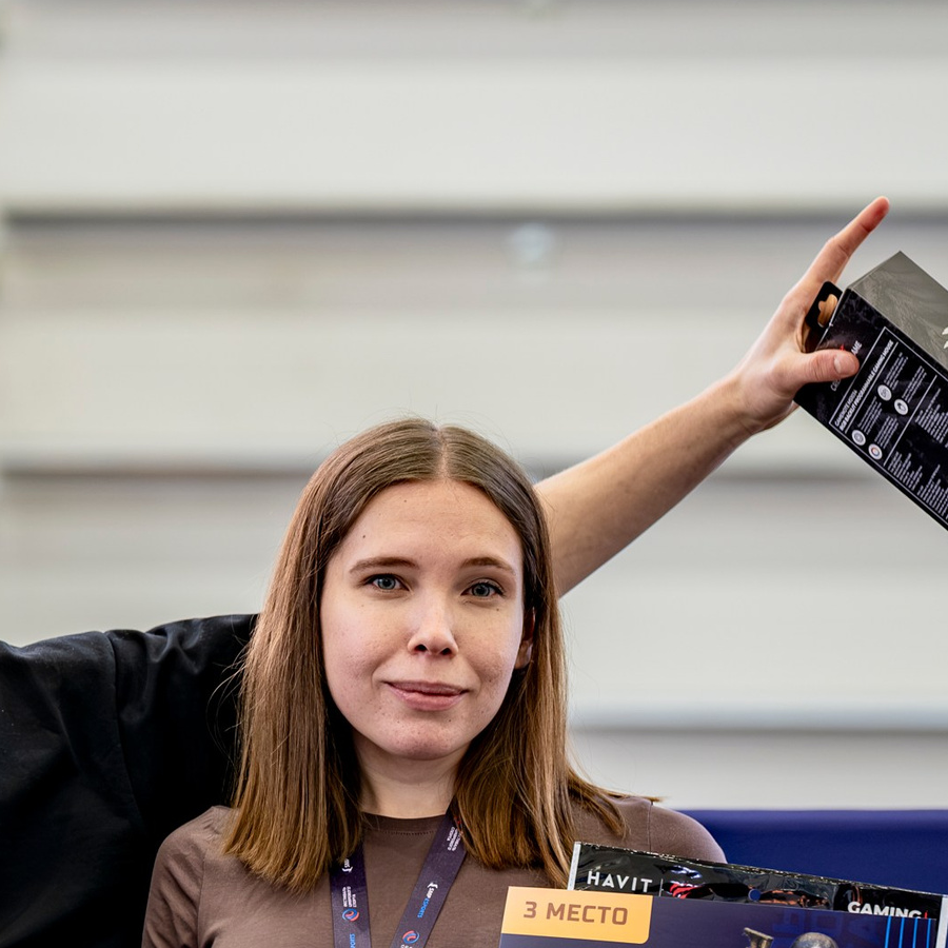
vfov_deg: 6.4
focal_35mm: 275
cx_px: -199
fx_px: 8521
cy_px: 856
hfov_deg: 6.3
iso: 500
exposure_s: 1/125
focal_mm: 75
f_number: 2
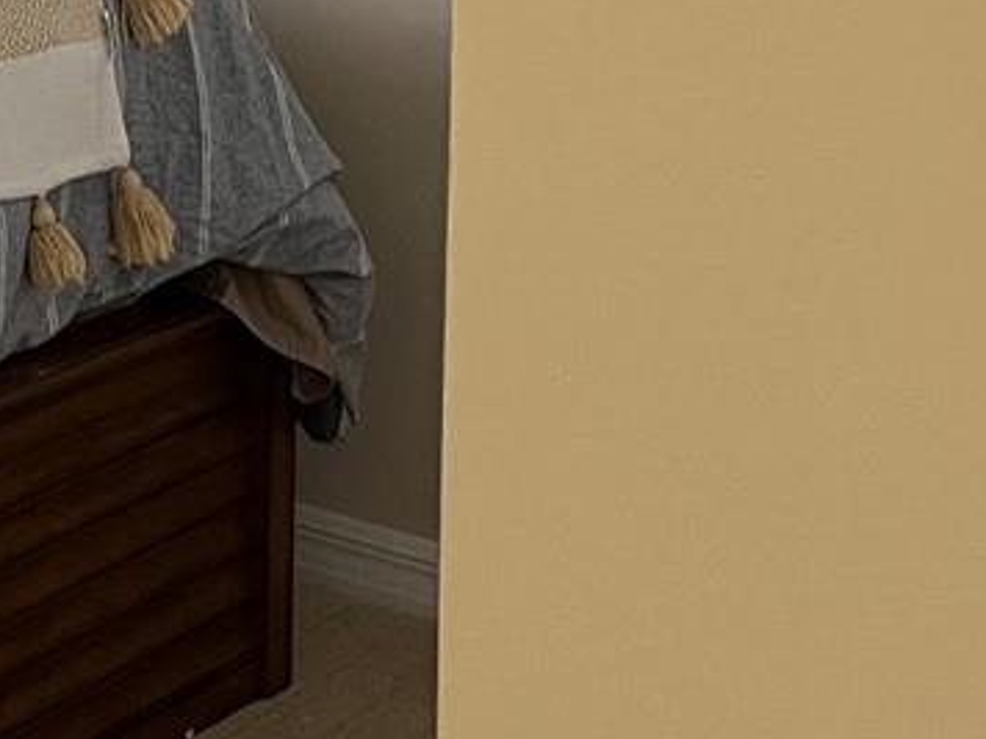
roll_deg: -0.8
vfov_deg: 11.7
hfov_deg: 16.0
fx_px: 3333
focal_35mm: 117
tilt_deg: -1.9
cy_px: -612
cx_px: -294
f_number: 1.5
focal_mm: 5.7
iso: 500
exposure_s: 1/60
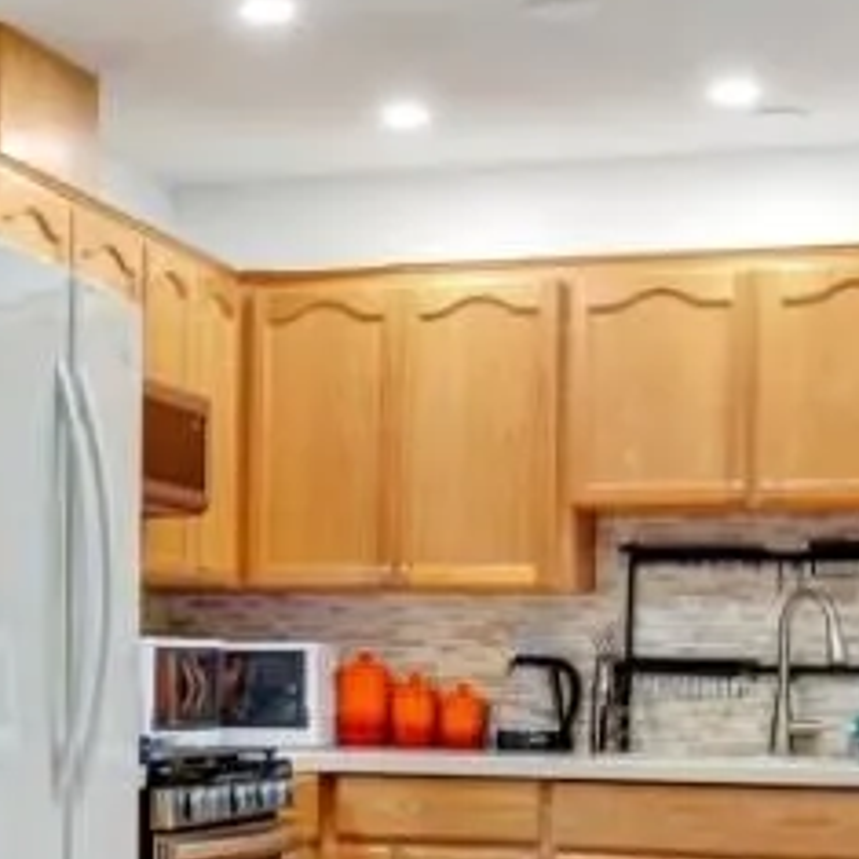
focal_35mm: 82
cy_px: 691
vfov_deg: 20.9
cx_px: 157
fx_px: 2302
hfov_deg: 20.9
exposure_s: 1/15
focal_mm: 14
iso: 400
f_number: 8
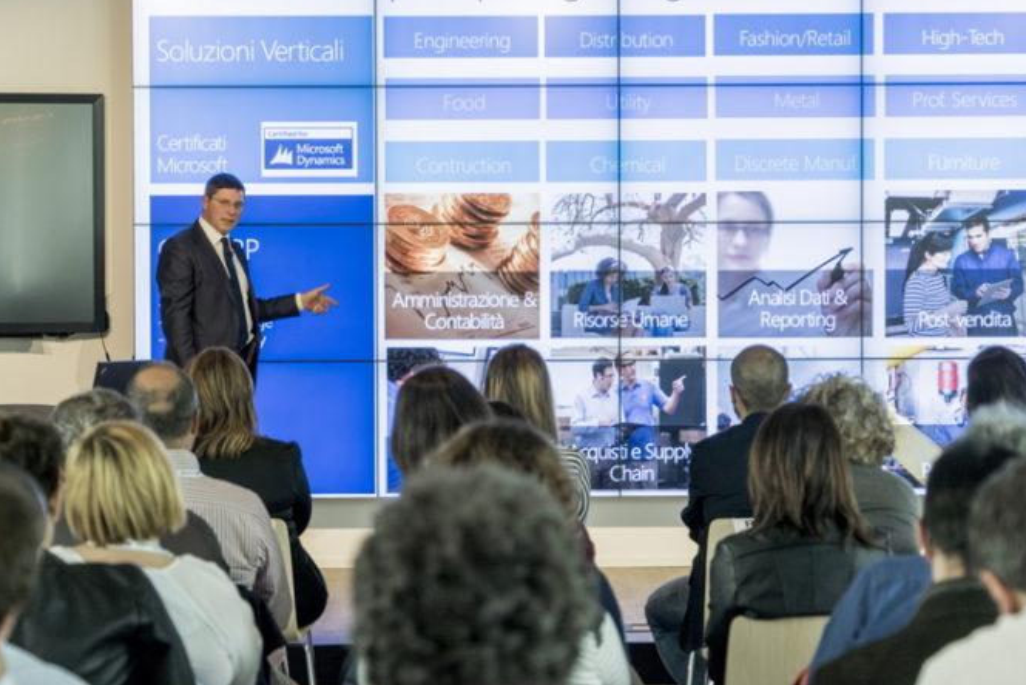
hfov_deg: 14.4
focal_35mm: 142
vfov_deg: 9.7
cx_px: 498
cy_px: 319
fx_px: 4049
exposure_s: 1/60
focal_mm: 126
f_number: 6.3
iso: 800
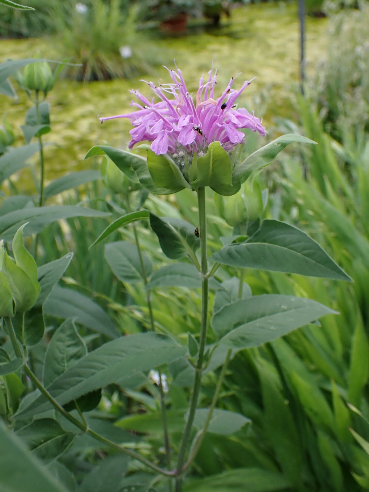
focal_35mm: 36
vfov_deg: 51.4
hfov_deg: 39.6
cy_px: 246
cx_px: 184
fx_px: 512
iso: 100
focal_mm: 6.37
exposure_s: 1/160
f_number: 3.5
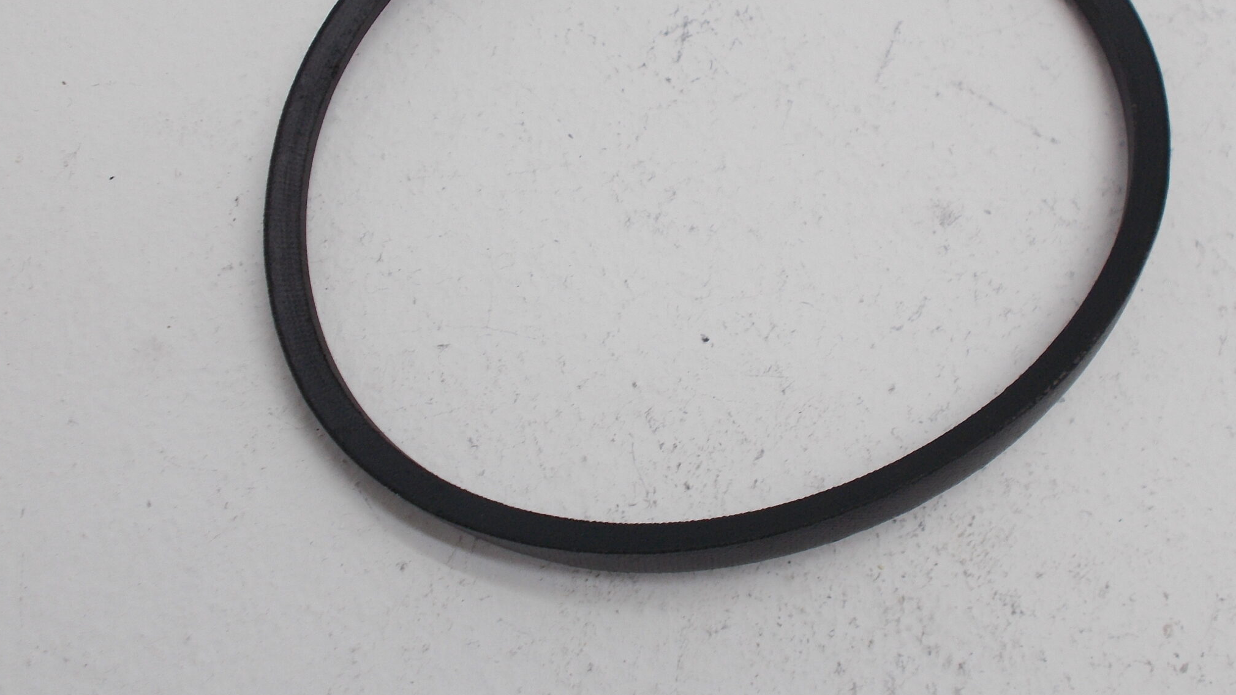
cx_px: 657
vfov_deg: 25.2
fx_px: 1540
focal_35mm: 47
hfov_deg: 43.7
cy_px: 194
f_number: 3.6
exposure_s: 1/40
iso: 80
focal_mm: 6
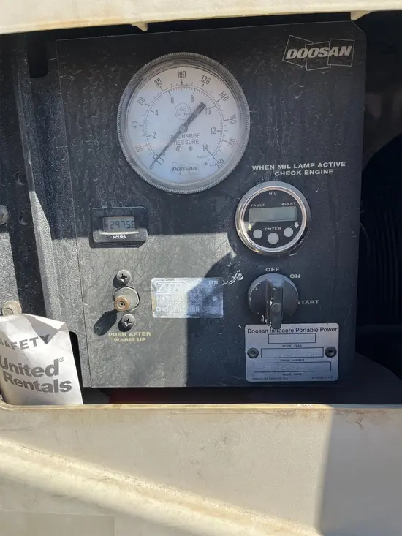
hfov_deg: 53.1
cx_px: 201
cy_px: 268
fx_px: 402
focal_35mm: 26
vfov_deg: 67.3
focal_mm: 5.1
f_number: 1.6
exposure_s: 1/1992
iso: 50
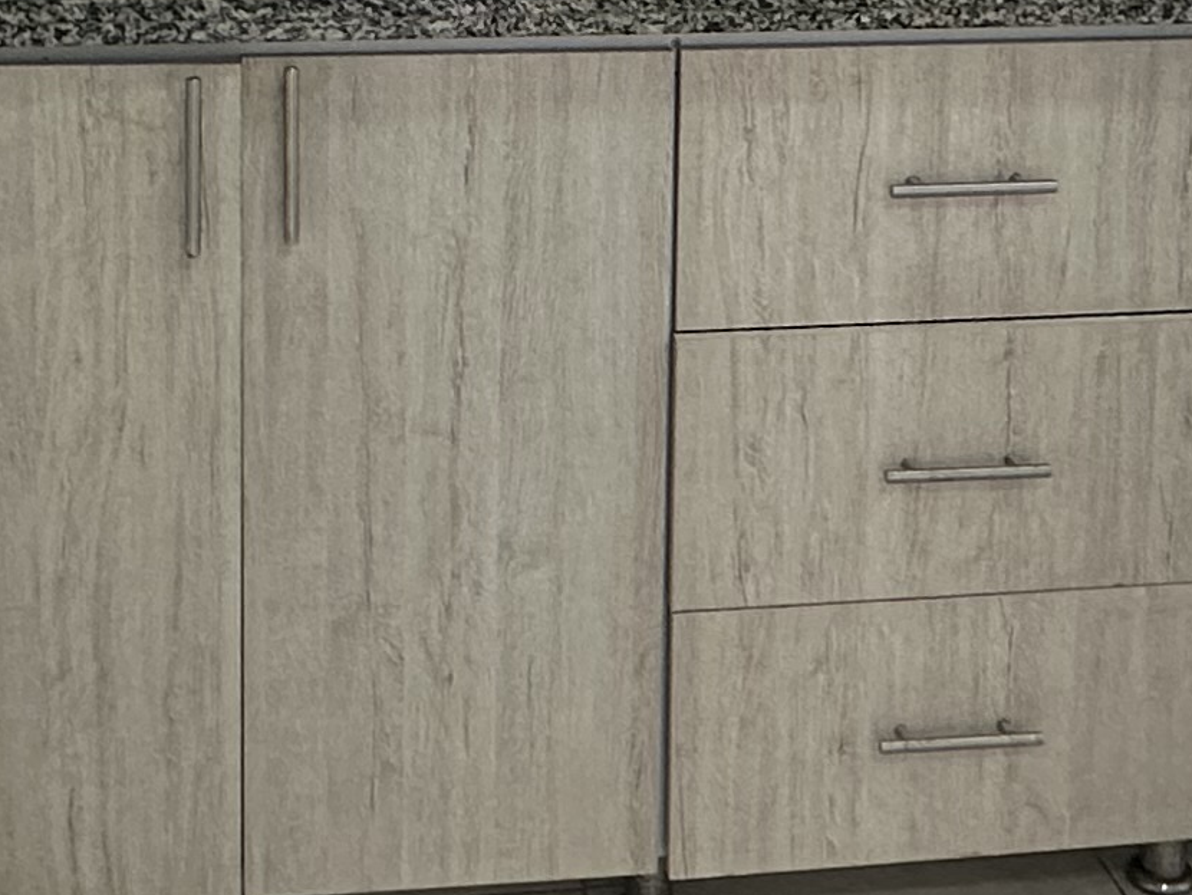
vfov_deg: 20.3
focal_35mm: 68
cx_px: 546
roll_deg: -1.8
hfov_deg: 28.5
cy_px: -165
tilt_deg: -6.8
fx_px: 2342
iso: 160
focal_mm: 2.22
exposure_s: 1/60
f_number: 2.2
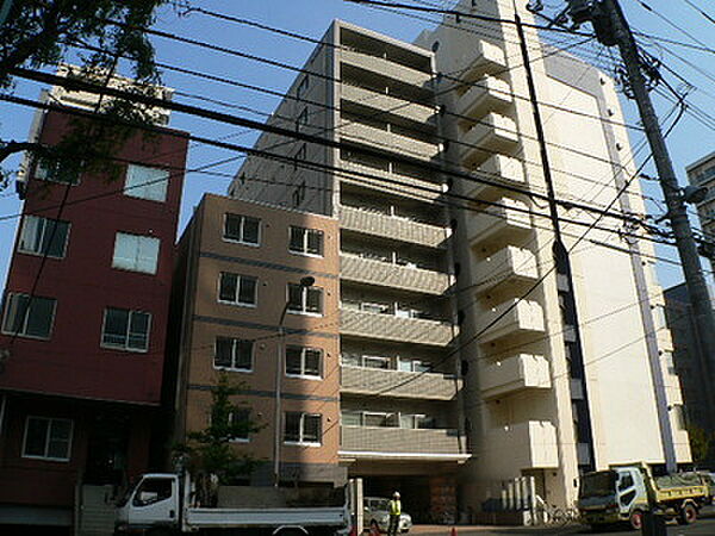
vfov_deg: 39.7
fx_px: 744
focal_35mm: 36
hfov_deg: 51.4
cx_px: 358
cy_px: 268
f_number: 5.6
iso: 100
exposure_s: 1/500
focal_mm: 6
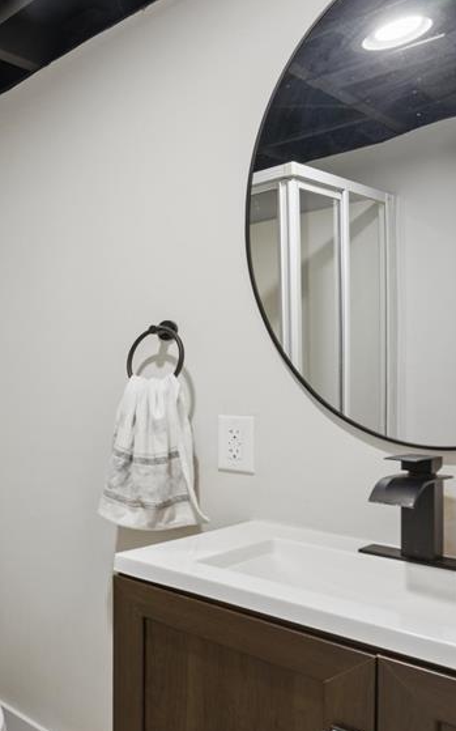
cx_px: -127
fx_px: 565
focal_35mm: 28
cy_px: 421
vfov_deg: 65.4
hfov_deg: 33.3
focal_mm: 15.2
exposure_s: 1/8
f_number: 8
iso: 800
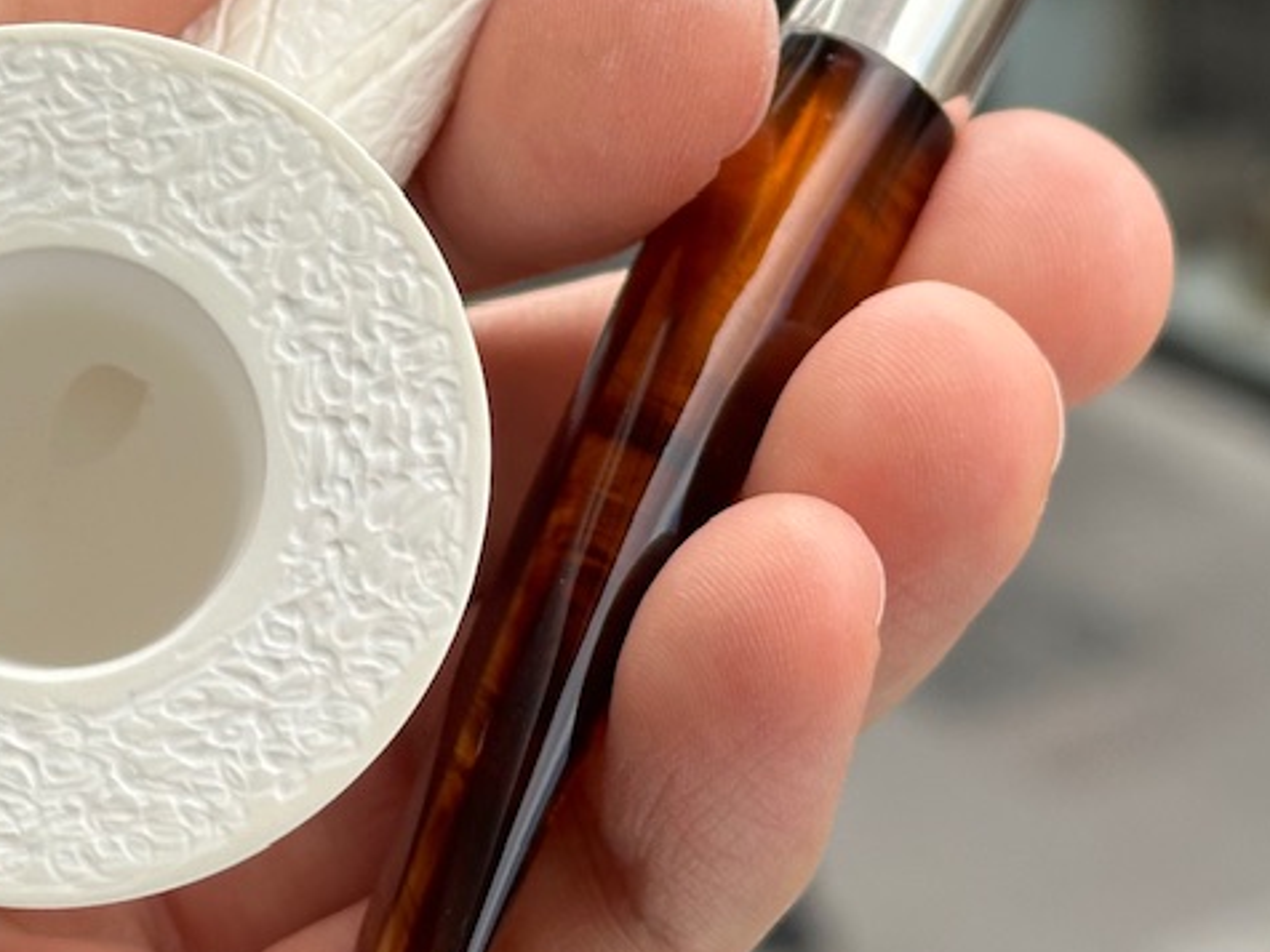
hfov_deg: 15.3
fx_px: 4733
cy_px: -32
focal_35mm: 129
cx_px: 518
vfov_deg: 11.4
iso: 64
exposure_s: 1/980
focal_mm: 6.86
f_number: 1.78
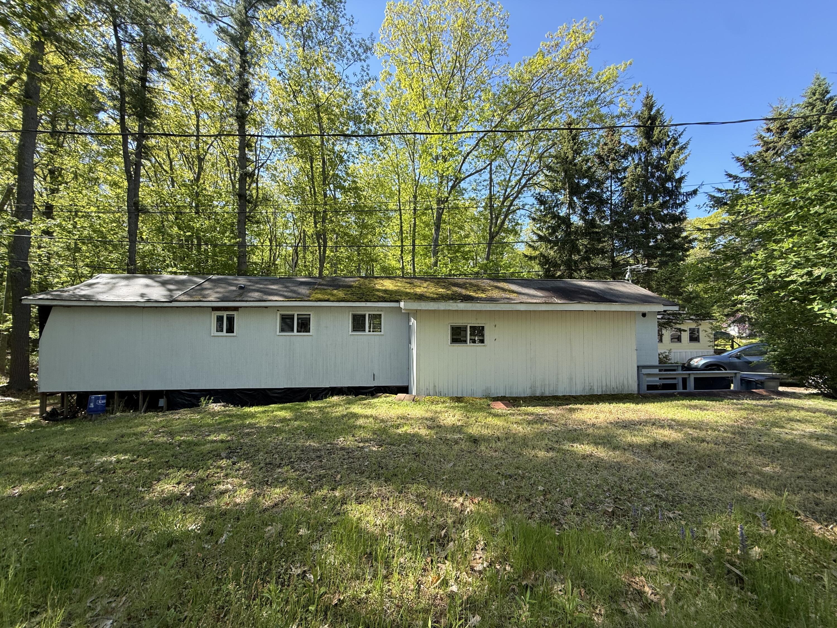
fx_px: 339
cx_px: 418
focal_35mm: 14
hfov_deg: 102.1
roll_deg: -0.3
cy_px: 314
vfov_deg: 85.7
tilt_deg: +2.8
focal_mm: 2.22
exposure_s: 1/323
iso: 50
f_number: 2.2
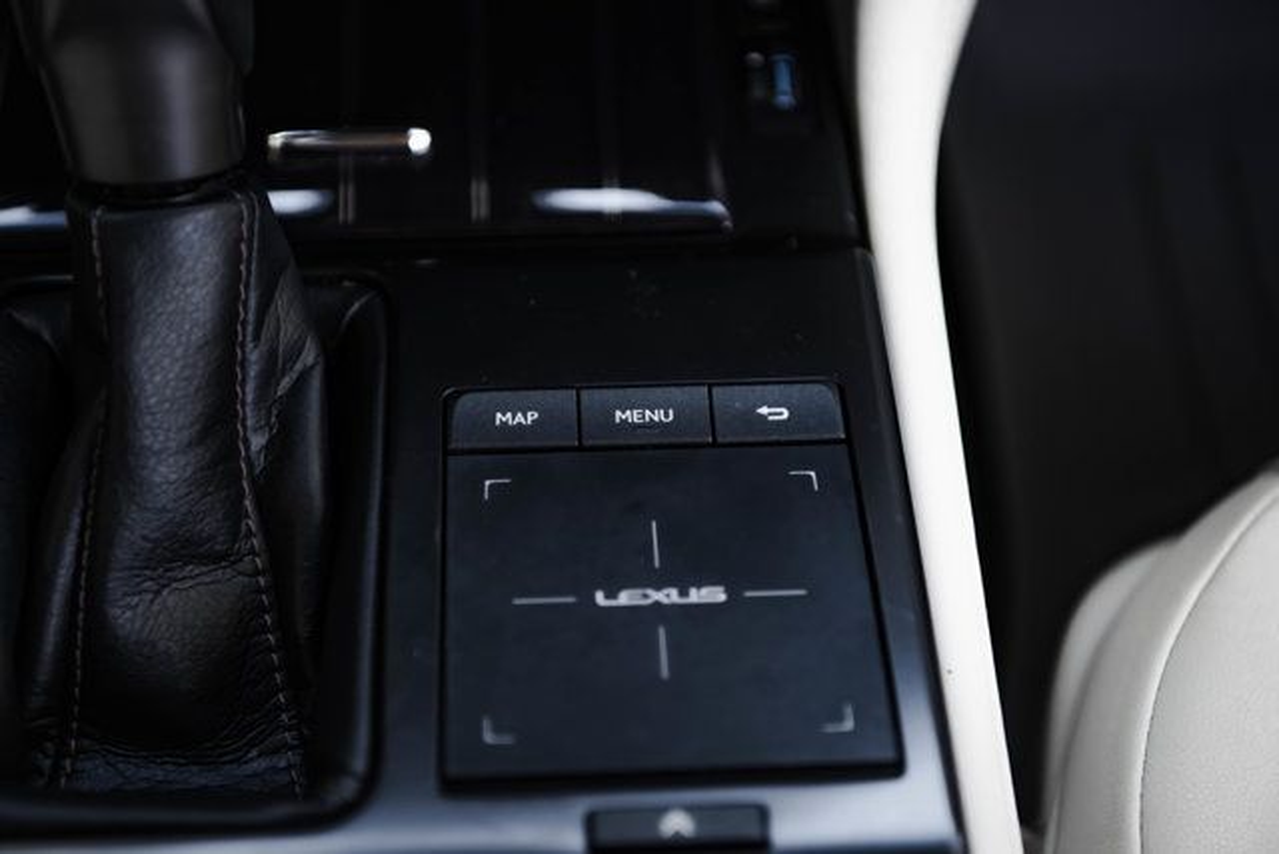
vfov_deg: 22.6
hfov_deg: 33.4
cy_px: 427
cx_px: 640
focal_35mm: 60
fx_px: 2132
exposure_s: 1/200
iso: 800
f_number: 2.8
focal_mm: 60
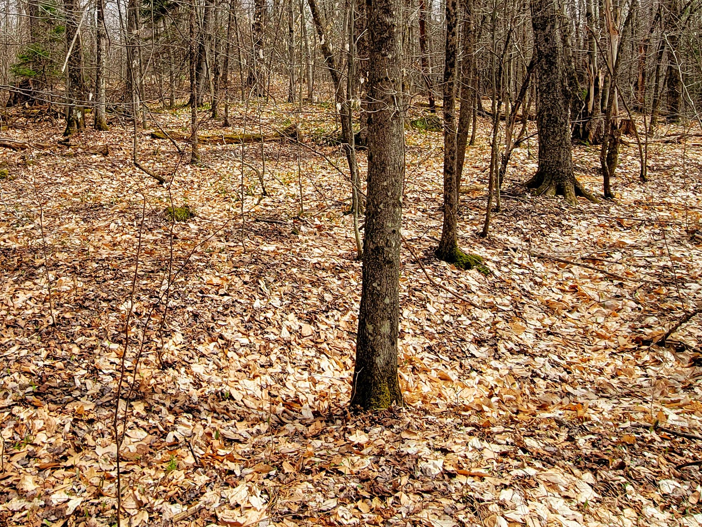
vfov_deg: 43.9
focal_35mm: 30
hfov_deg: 58.5
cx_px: 229
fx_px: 608
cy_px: 83
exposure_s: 1/800
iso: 50
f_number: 2.2
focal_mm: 2.2
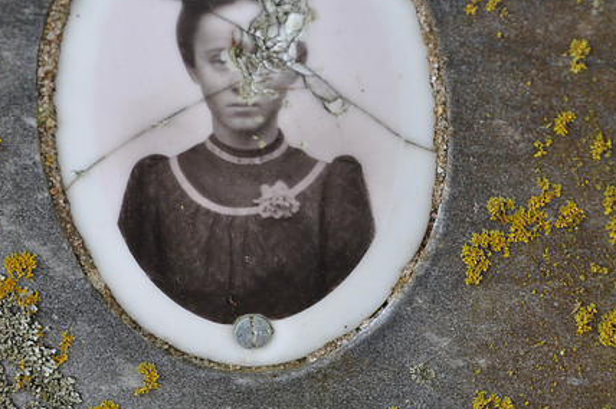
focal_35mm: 187
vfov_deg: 7.3
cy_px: 175
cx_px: 281
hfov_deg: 11.0
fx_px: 3195
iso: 640
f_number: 5.3
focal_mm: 92
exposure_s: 1/250
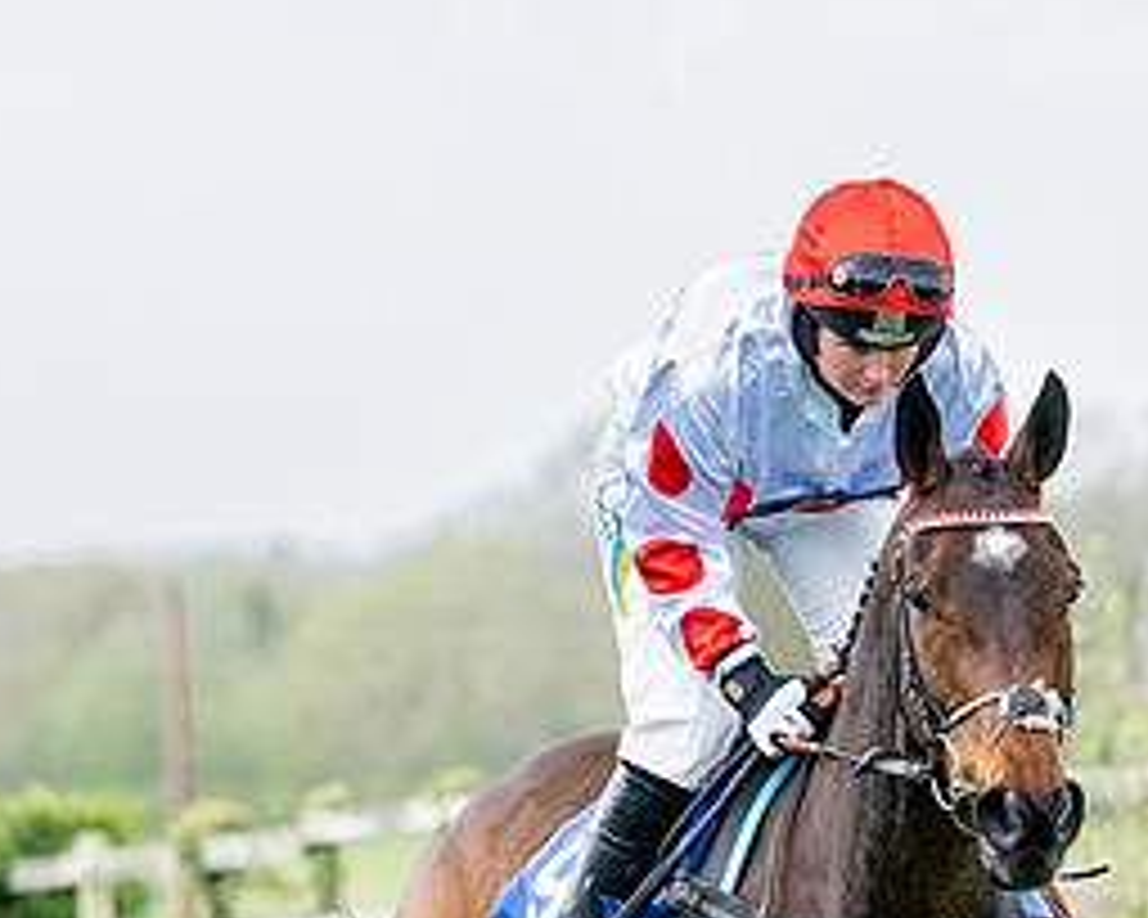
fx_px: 18891
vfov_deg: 2.8
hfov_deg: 3.5
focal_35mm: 556
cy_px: 1082
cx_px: 1200
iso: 400
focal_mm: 150
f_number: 4
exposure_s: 1/1000
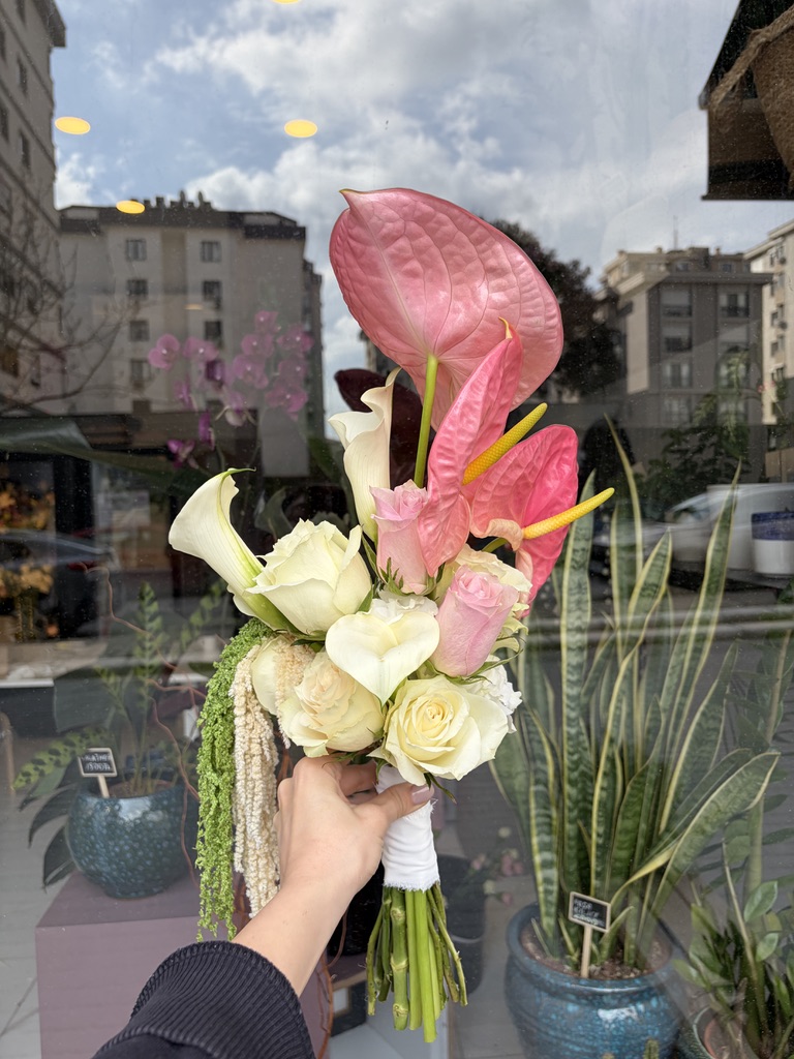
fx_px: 795
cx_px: 397
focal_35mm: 26
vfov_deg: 67.3
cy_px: 530
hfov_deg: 53.1
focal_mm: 5.96
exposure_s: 1/791
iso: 50
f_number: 1.6
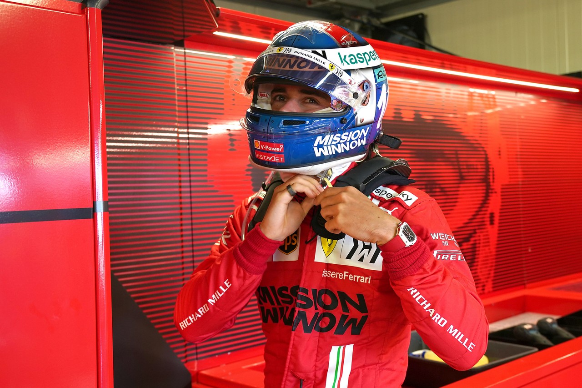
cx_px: 291
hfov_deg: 50.7
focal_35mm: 38
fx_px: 614
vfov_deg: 35.0
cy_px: 194
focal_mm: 38
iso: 1000
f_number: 4.5
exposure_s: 1/125
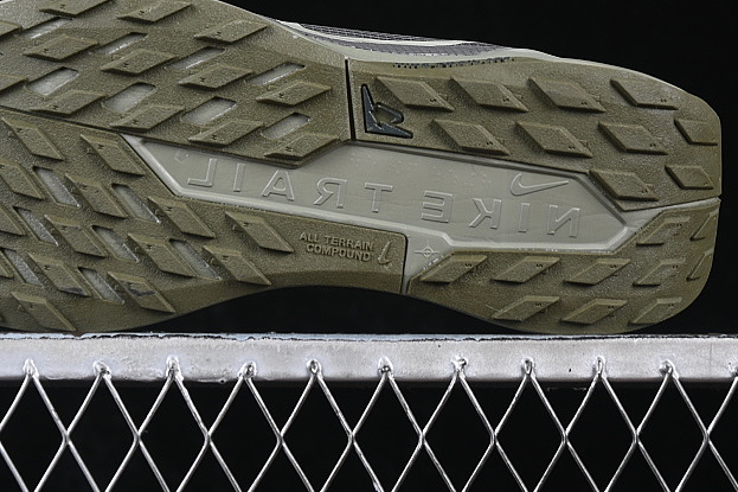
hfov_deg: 15.8
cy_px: 71
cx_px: 280
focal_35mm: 130
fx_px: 2664
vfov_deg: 10.5
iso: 160
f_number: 6.3
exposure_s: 1/60
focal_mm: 50
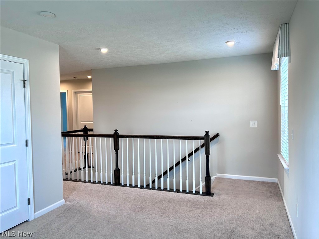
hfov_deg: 67.3
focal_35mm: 26
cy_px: 120
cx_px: 160
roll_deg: +0.9
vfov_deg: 53.1
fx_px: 240
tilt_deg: -2.3
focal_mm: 5.7
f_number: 1.5
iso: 80
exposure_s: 1/120
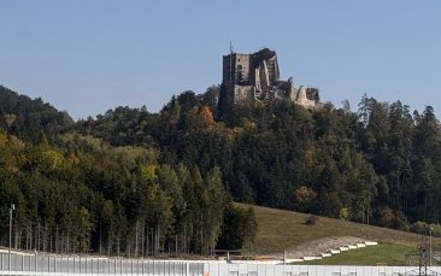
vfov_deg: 9.4
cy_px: 245
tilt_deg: -0.1
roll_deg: -0.9
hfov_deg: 14.8
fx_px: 1671
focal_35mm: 139
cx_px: 419
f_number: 1.78
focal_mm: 6.76
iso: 64
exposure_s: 1/4975
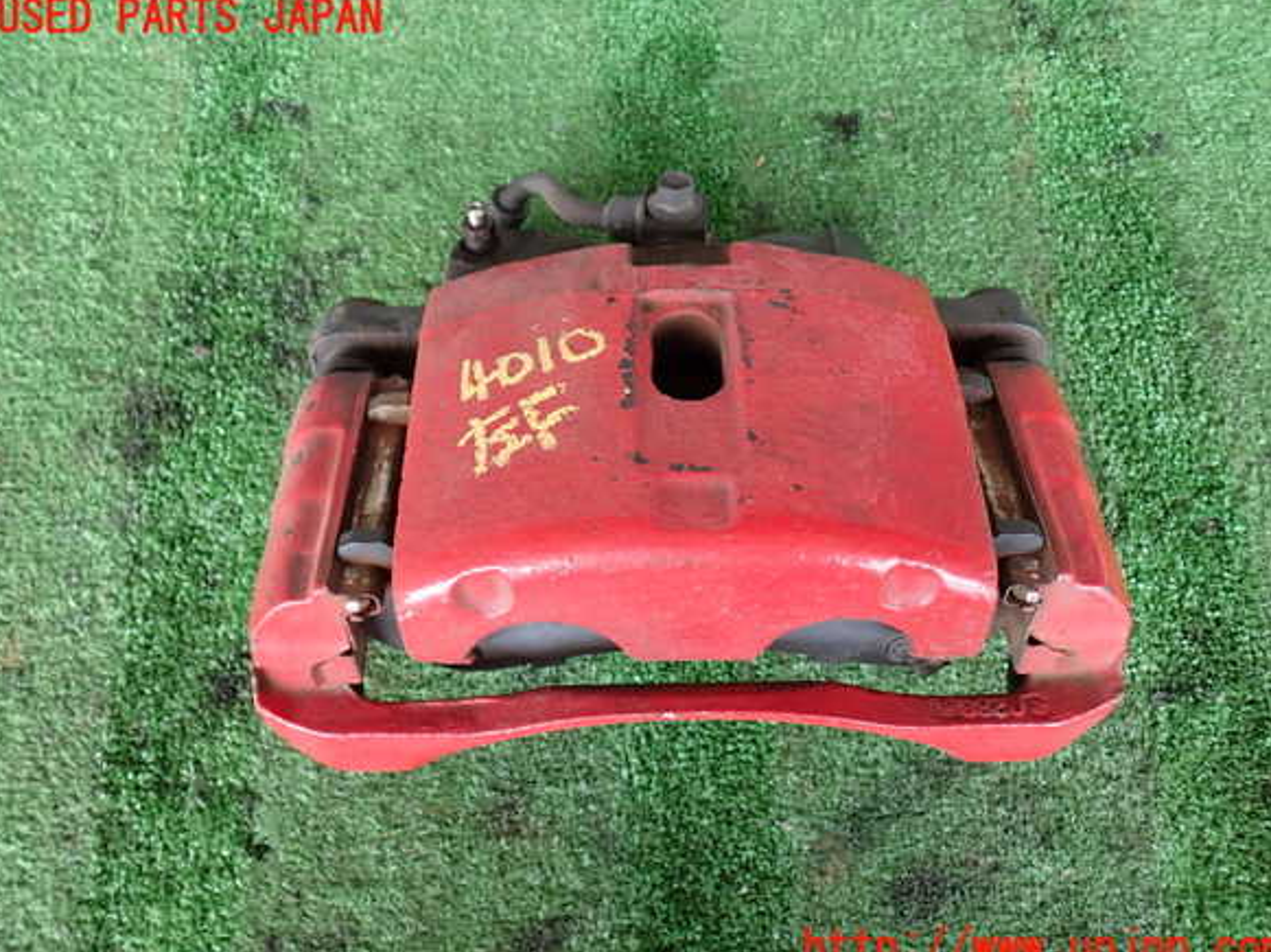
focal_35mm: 31
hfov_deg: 58.4
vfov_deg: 45.4
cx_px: 641
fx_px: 1138
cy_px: 484
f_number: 2.3
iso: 160
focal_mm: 5.4
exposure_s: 1/60
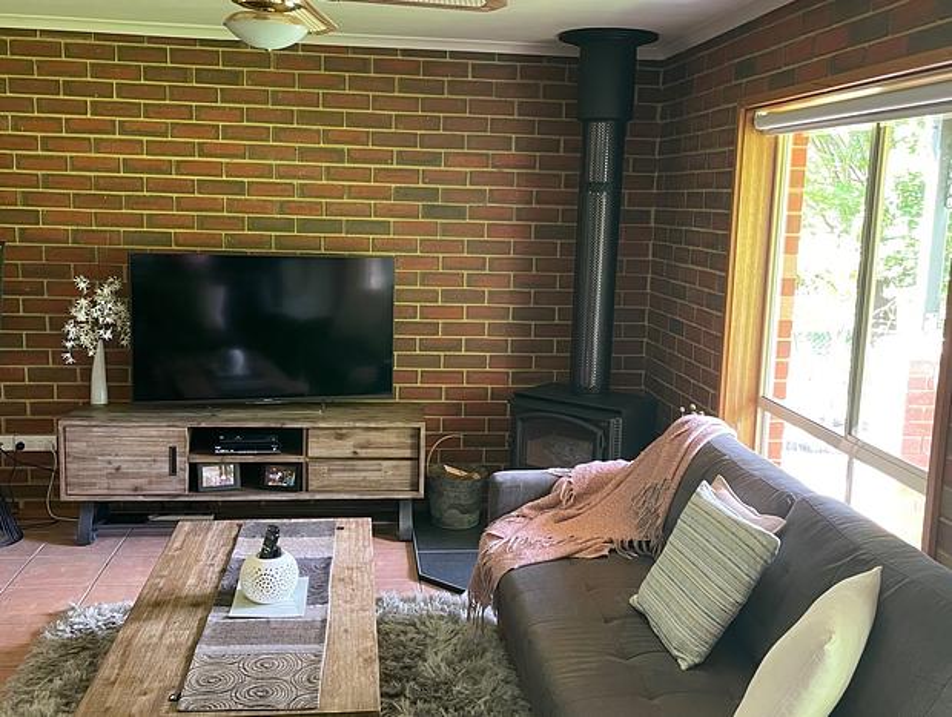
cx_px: 476
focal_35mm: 26
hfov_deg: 67.2
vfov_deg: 53.2
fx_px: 716
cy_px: 358
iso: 500
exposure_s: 1/57
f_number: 1.6
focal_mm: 4.2
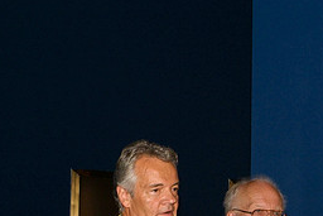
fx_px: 1158
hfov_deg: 15.6
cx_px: 313
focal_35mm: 129
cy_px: 191
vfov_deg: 10.6
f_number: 8
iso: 800
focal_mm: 38
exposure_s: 1/45
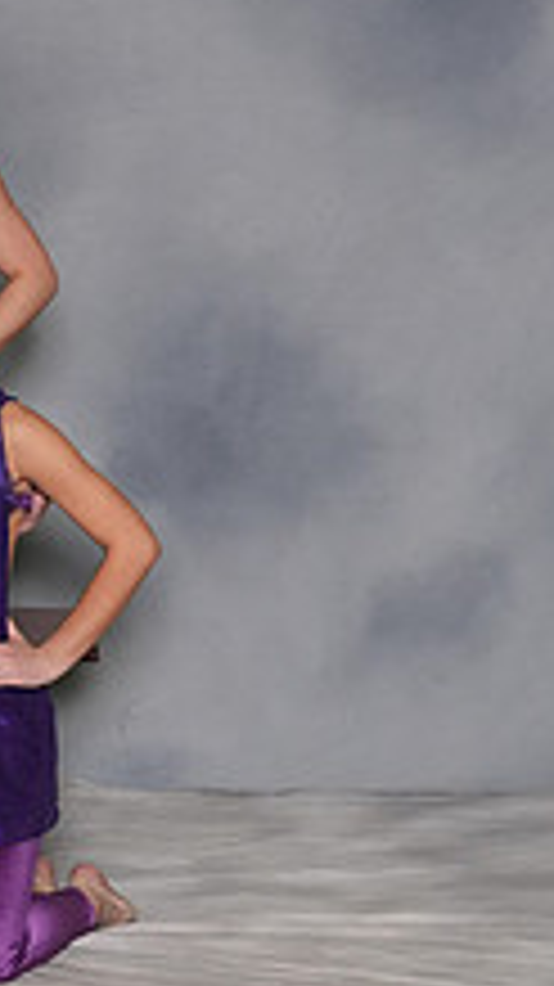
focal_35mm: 141
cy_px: 398
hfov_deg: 8.0
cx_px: -725
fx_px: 3687
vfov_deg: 15.2
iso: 800
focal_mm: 34
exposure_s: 1/125
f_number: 8
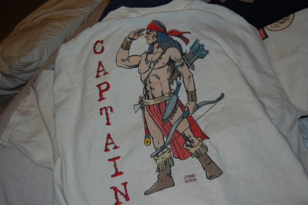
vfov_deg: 28.8
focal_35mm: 46
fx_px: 397
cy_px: 102
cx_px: 154
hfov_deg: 42.4
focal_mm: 31
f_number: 4.5
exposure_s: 1/60
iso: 200
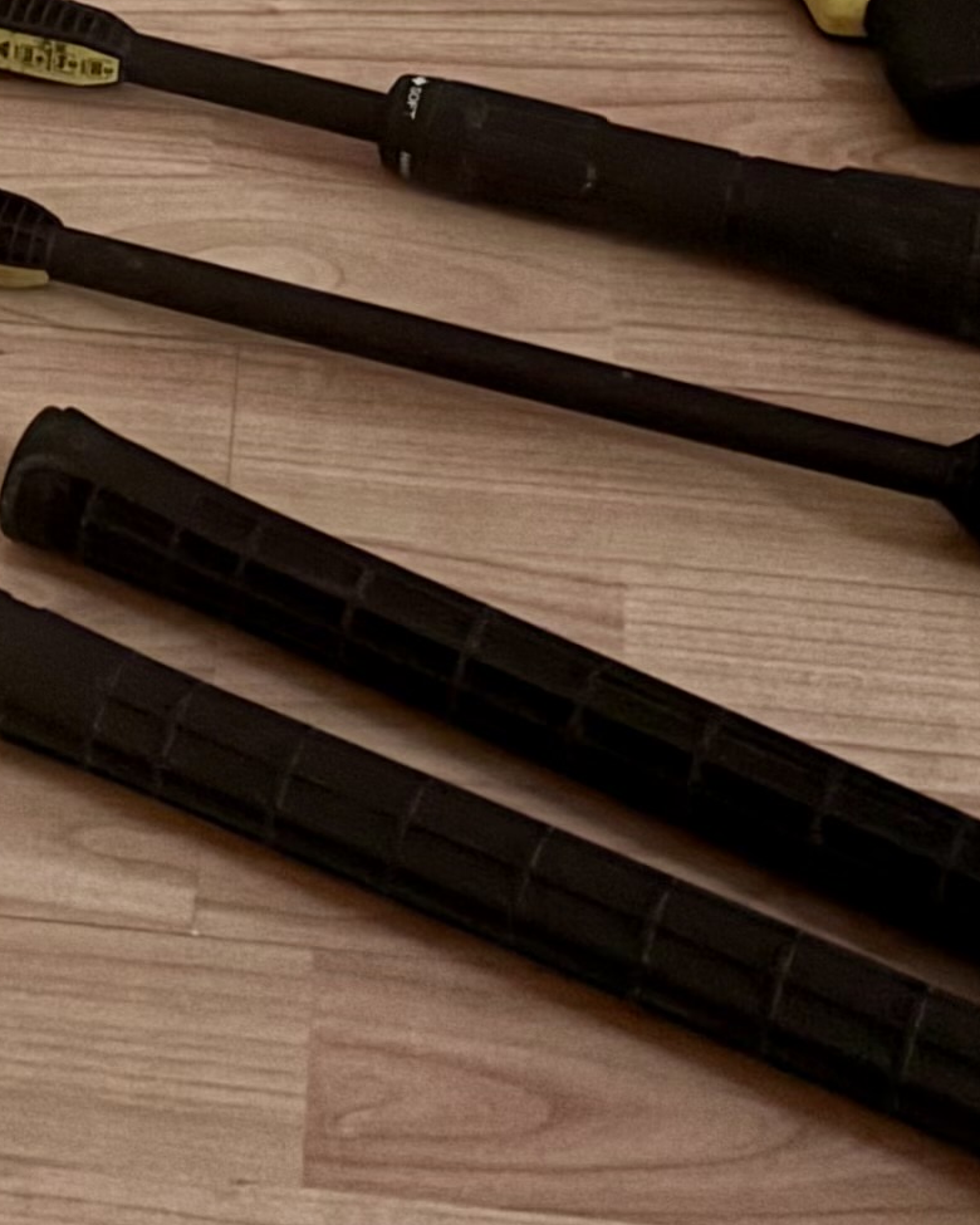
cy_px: -702
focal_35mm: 105
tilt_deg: -35.5
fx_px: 3807
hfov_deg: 14.5
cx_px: 54
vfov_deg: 16.4
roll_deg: -0.5
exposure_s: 1/17
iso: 1000
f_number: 1.6
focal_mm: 5.96
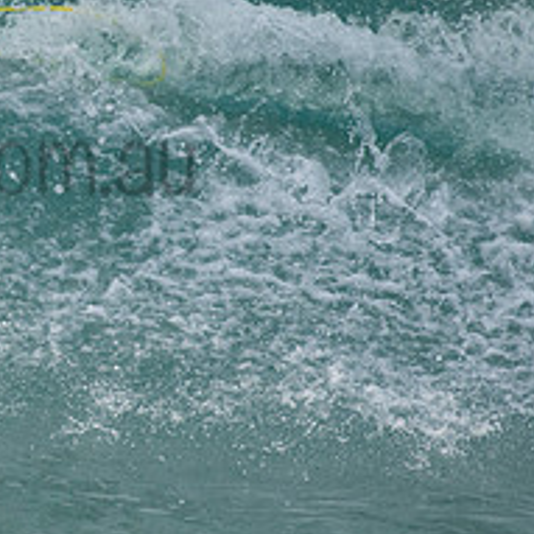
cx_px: -101
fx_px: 33876
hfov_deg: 0.9
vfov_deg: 0.9
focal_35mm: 1941
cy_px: 130
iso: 800
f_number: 5.6
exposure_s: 1/2000
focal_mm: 500
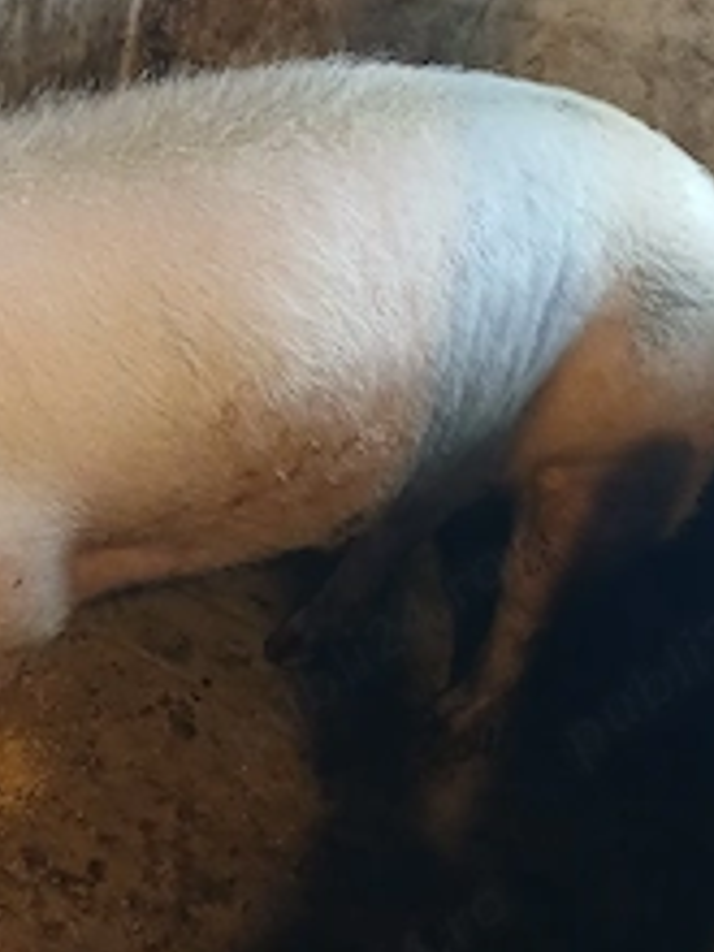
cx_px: 117
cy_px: 368
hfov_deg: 28.9
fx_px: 1348
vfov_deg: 38.7
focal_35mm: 49
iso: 800
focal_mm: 3.98
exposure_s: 1/20
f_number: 1.8
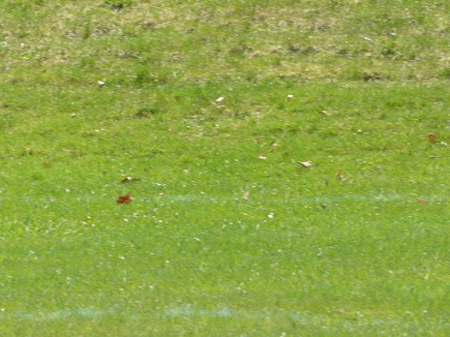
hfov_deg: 2.8
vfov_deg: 2.1
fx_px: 9188
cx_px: -311
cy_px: -94
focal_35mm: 707
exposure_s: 1/160
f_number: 20
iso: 1000
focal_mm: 200
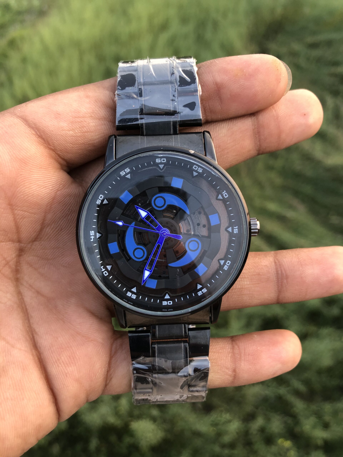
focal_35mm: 28
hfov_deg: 49.7
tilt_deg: -53.4
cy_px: 228
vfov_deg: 63.4
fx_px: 370
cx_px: 172
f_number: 1.8
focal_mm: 4
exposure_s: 1/30
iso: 25
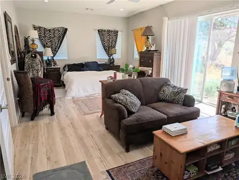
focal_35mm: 24
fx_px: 166
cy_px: 90
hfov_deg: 71.5
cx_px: 120
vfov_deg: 56.9
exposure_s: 1/205
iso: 21
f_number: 1.68
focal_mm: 6.9
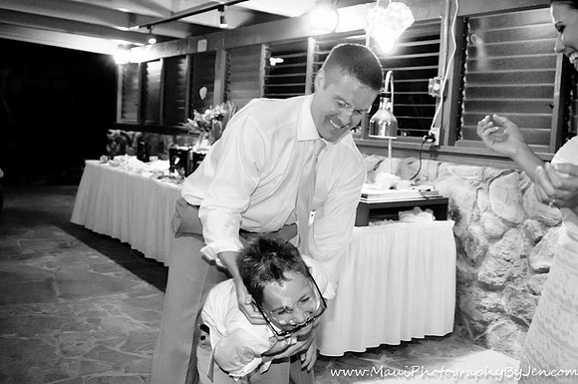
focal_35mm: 42
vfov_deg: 31.8
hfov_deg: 46.5
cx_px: 289
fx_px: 673
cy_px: 192
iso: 3200
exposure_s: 1/50
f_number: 2.8
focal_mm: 28
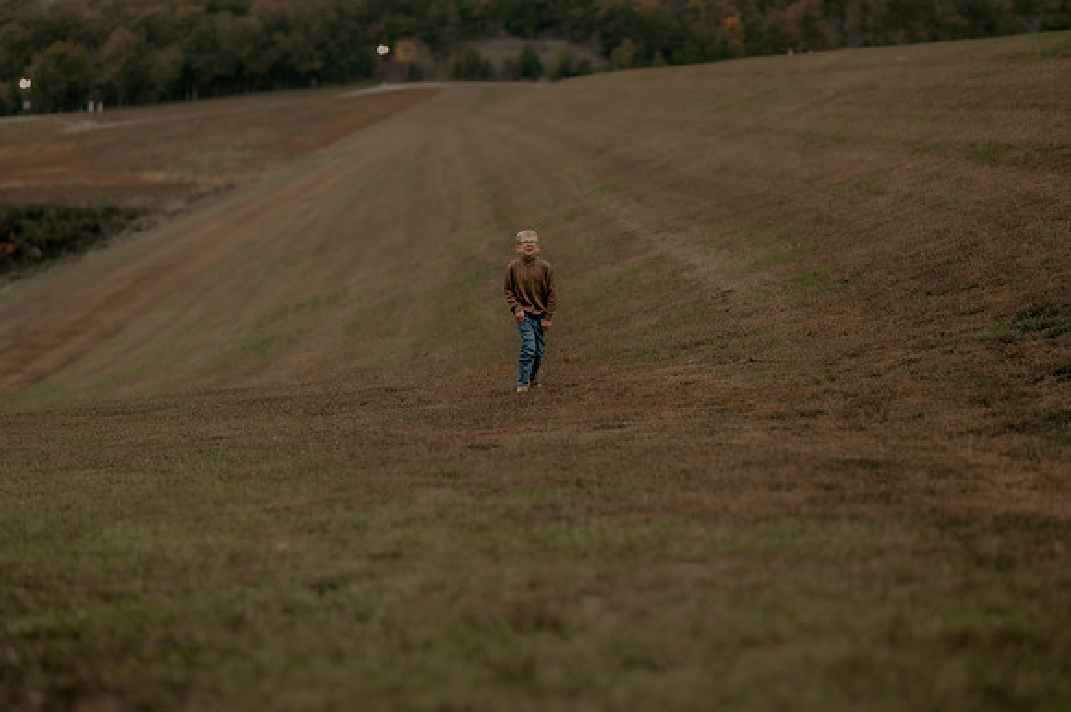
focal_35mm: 85
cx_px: 536
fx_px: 2527
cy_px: 356
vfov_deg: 16.1
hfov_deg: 23.9
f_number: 1.8
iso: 400
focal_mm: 85
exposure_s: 1/250
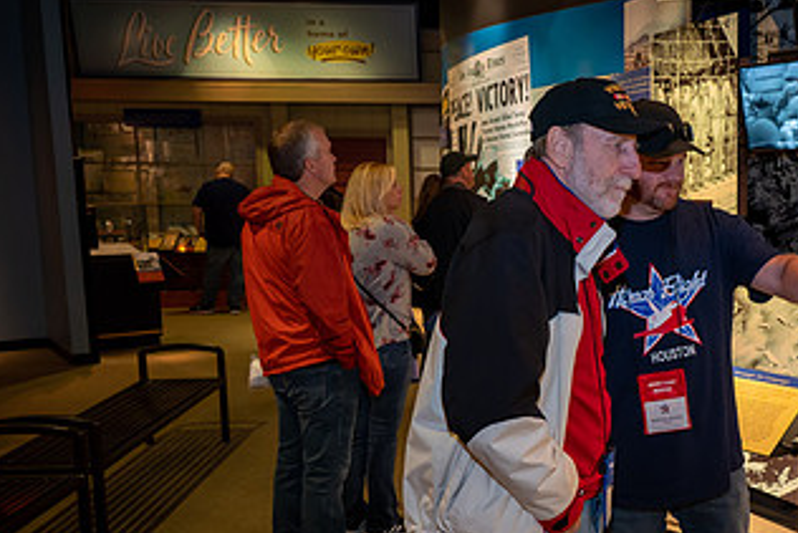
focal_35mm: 44
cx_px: 639
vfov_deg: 30.4
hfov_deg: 42.5
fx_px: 976
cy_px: 338
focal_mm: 24
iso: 2000
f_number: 5
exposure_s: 1/30
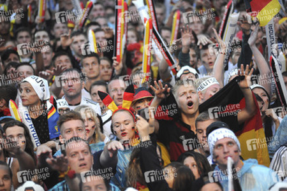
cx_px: 144
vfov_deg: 8.1
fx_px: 1355
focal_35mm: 170
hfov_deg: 12.1
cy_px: 96
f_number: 2.8
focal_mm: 170
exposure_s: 1/400
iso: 1600
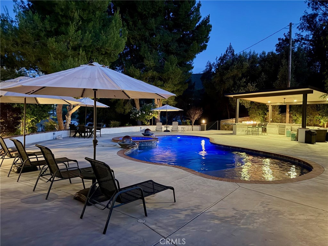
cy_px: 123
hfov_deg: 71.6
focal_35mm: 24
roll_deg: -0.6
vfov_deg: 56.8
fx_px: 227
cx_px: 164
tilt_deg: -3.9
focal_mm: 6.76
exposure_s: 1/17
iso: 1600
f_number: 1.78
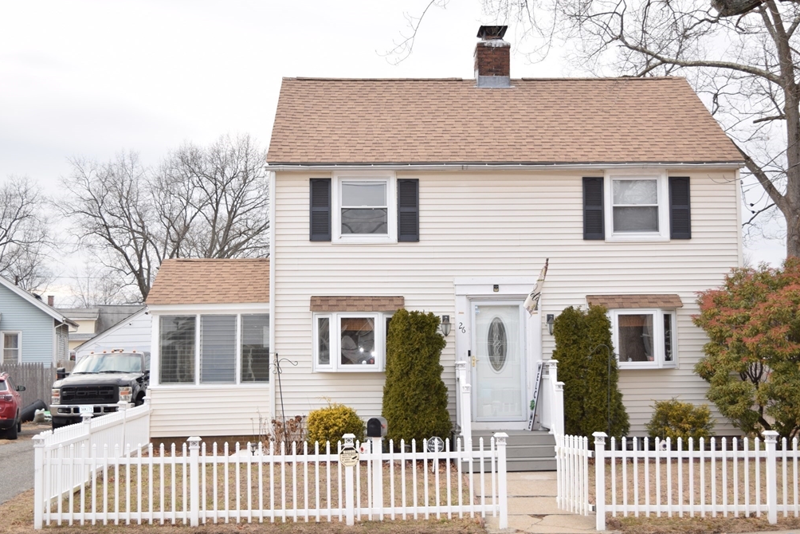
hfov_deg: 38.2
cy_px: 267
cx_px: 400
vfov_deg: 26.0
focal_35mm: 52
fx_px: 1156
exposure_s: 1/100
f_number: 6.3
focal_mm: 34
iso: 100
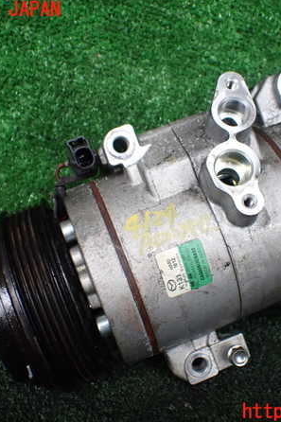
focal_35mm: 42
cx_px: 172
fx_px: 492
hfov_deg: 31.8
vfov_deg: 46.4
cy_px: 211
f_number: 2.3
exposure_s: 1/125
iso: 320
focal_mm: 5.4
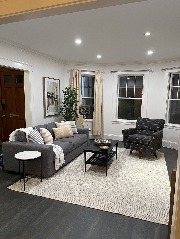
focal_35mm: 26
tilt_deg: -6.6
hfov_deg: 53.1
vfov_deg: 67.3
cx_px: 90
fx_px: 180
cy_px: 120
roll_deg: -1.8
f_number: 1.6
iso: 125
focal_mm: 5.1
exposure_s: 1/60
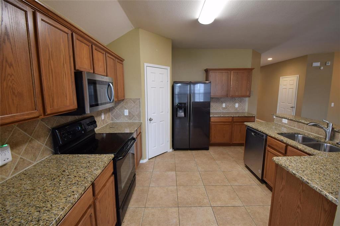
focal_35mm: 15
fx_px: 142
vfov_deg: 77.3
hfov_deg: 100.4
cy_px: 113
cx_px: 170
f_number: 7.1
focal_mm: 10
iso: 320
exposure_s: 1/10
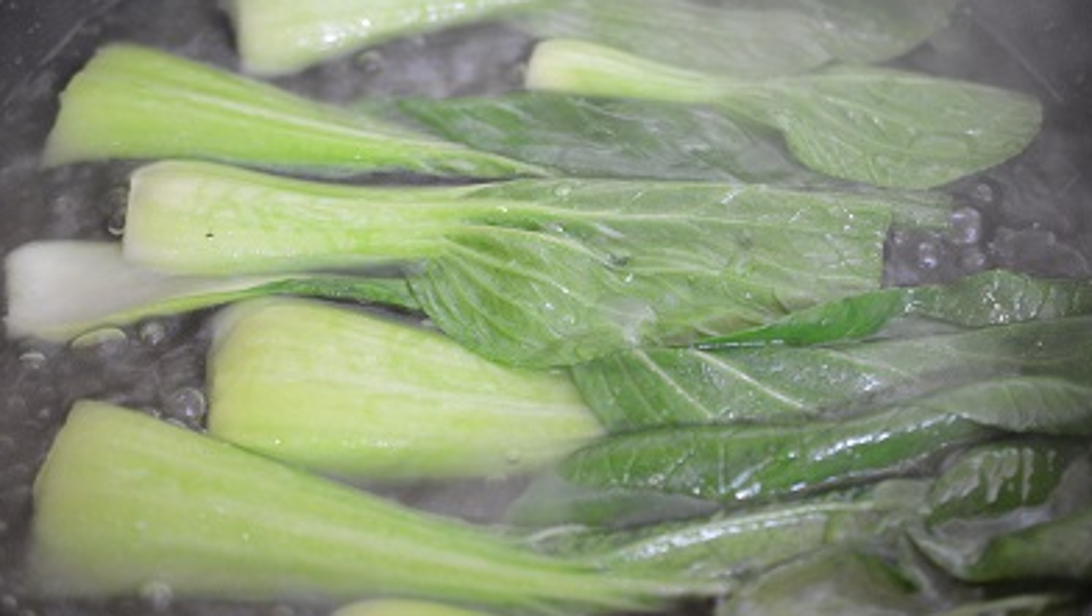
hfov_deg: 32.8
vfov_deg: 18.9
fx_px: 1854
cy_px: 311
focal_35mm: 64
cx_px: 554
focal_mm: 40
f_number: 3
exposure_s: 1/60
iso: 2200
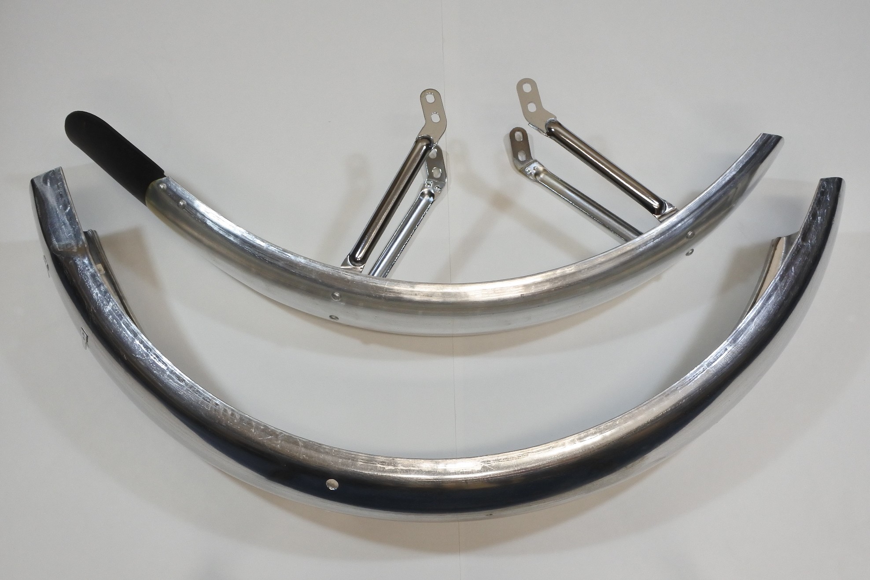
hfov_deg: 61.9
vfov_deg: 43.6
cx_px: 435
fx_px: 725
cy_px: 290
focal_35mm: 30
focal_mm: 11.2
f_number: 3.8
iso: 500
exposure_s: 1/125
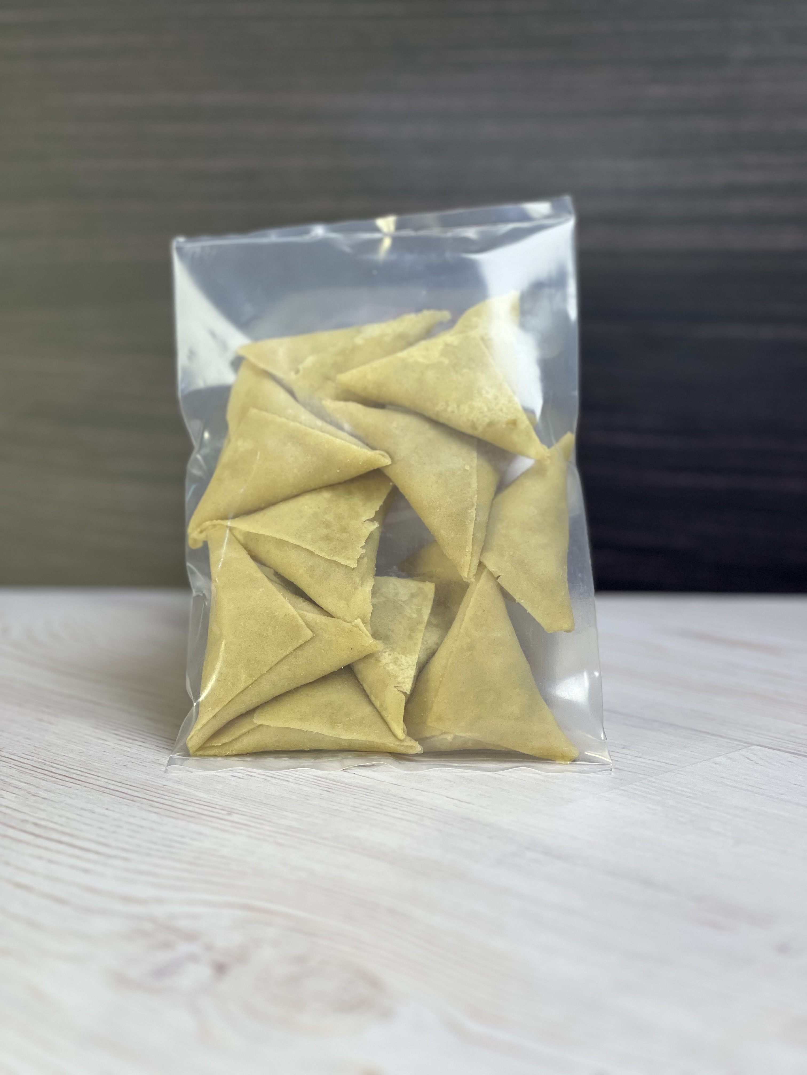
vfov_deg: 25.3
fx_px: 2393
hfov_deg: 19.1
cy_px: 538
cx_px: 404
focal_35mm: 77
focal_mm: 9
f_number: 2.8
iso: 64
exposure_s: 1/100
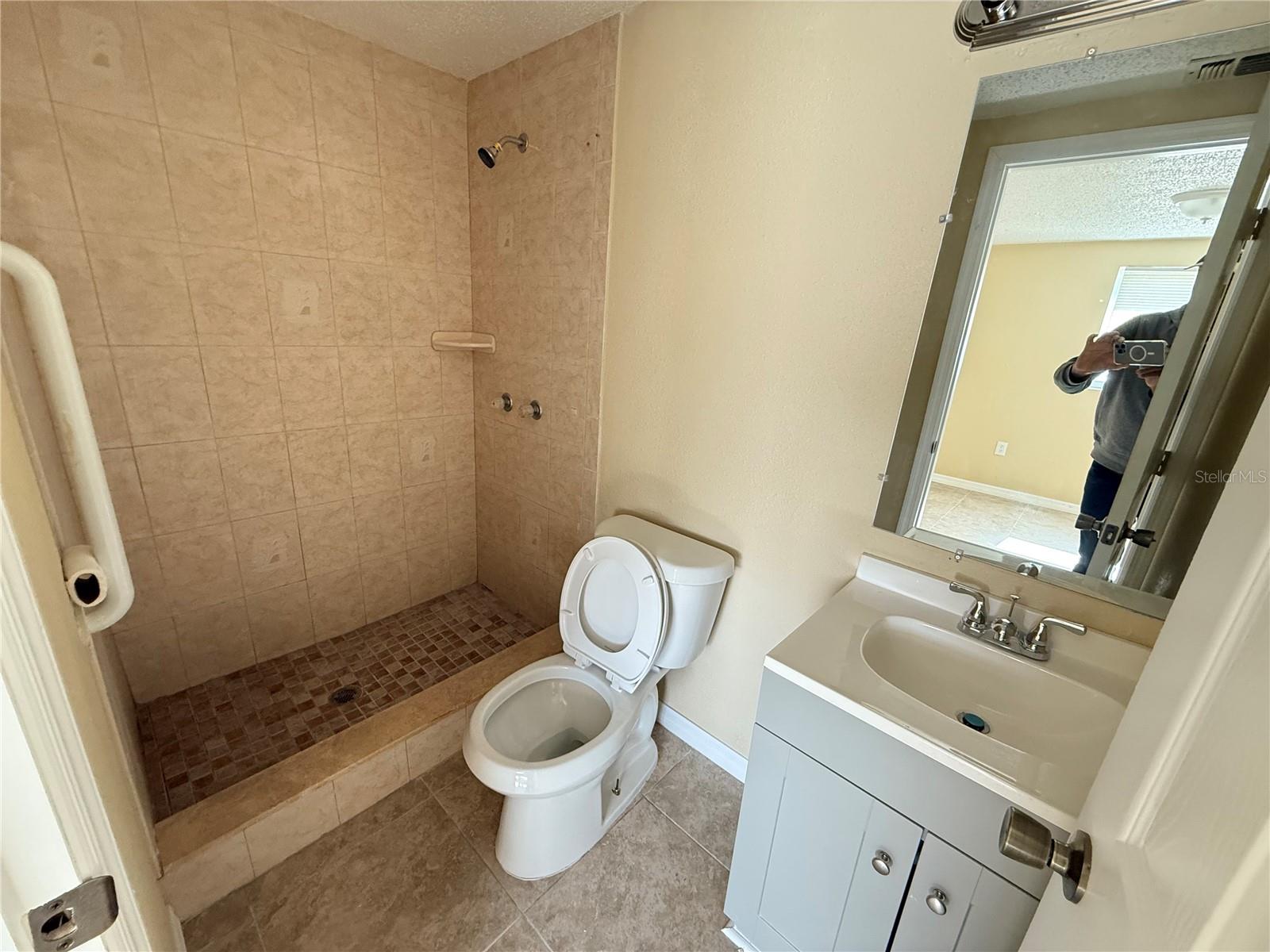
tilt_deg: -17.4
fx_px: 514
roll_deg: -3.9
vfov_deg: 85.7
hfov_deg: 102.1
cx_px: 635
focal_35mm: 14
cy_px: 476
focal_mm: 2.22
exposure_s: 1/60
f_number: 2.2
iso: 500
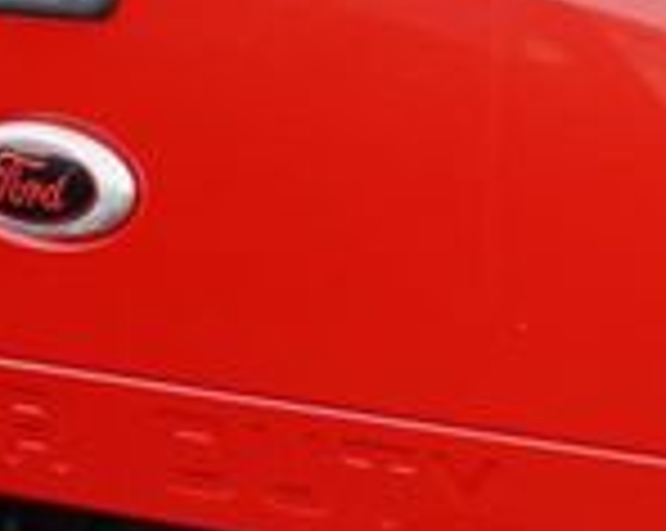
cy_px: 351
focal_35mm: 234
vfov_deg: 6.6
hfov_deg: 7.8
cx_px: 1462
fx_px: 4606
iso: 100
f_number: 6.3
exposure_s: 1/80
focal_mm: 24
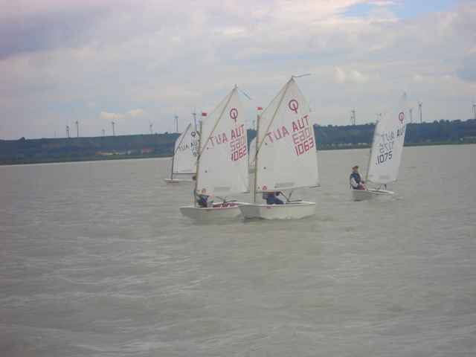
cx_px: 238
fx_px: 1444
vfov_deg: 14.1
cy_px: 178
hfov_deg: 18.7
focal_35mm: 105
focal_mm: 17.4
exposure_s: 1/200
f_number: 7.7
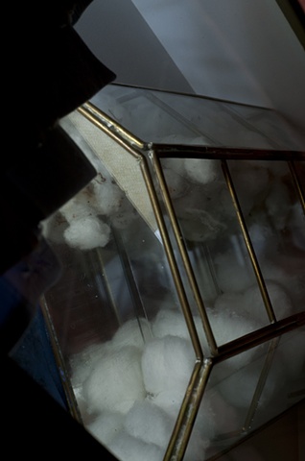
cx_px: 152
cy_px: 230
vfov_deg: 27.0
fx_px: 957
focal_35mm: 75
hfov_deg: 18.1
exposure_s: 1/1.67
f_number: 11
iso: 200
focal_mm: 50
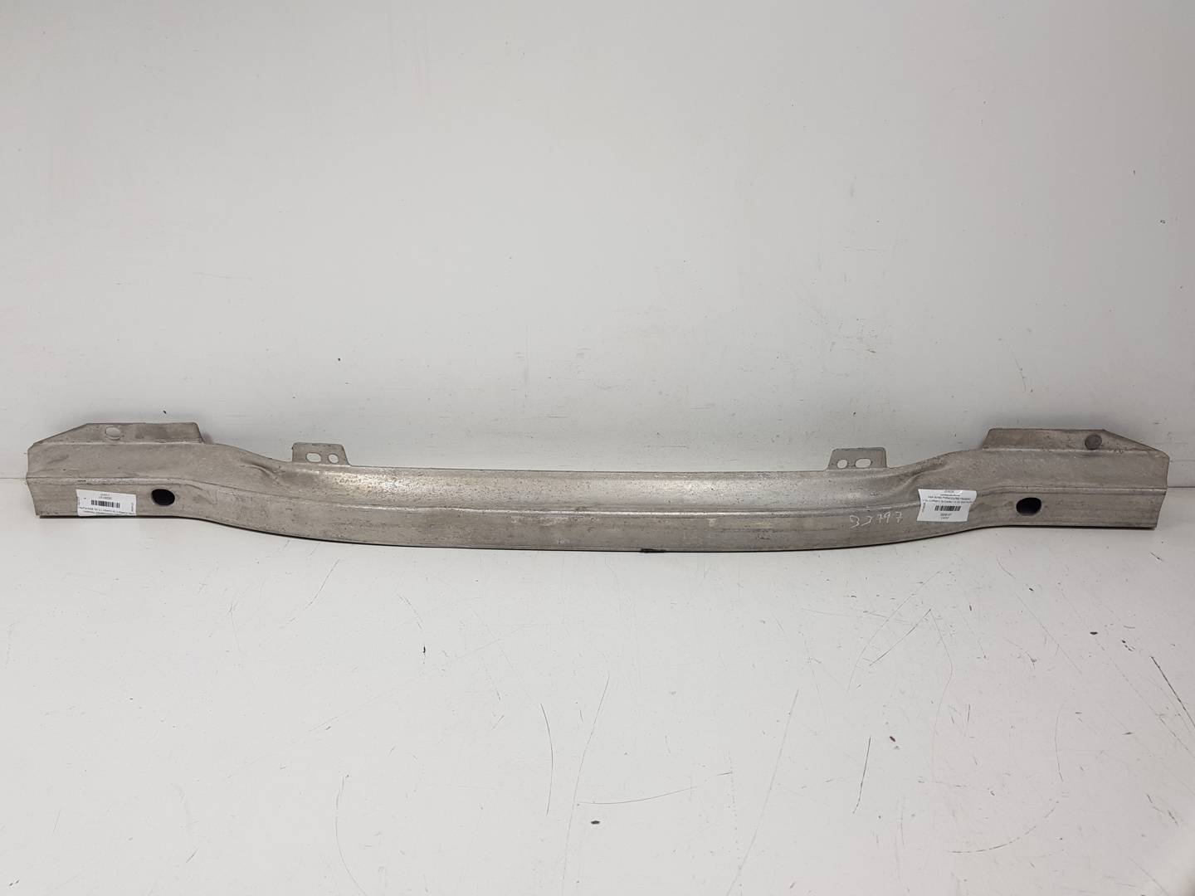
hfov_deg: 67.3
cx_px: 598
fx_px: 898
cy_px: 448
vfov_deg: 53.1
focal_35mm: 26
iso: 40
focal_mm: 4.2
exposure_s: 1/354
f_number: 1.7
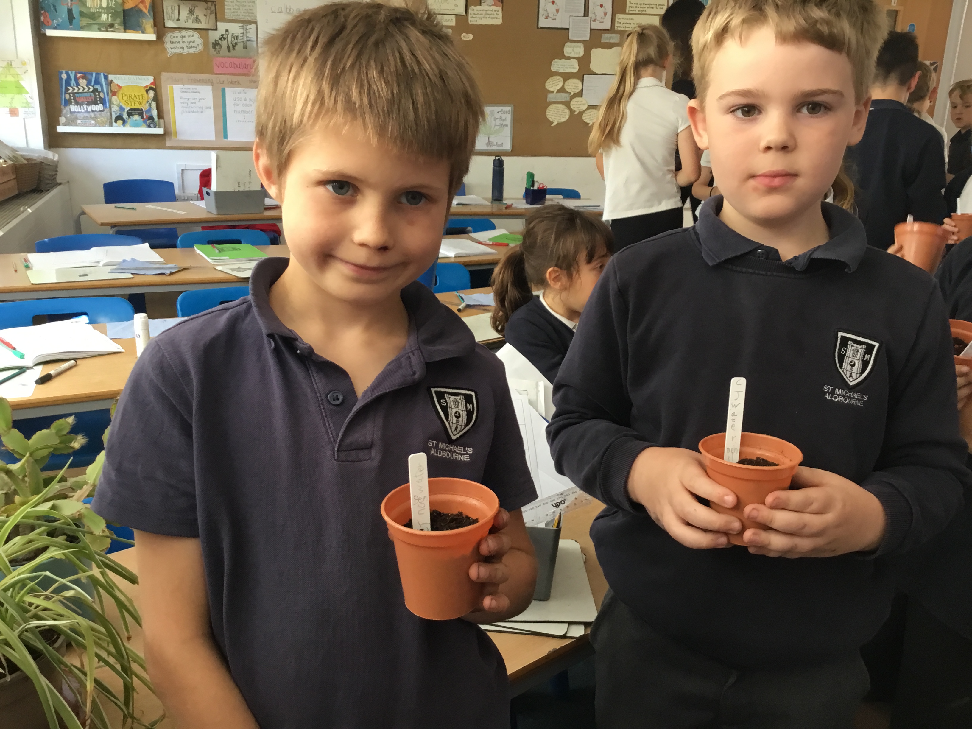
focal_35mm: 31
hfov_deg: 58.4
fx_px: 870
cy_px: 364
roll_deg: -1.5
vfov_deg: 45.4
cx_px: 486
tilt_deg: -16.6
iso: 64
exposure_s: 1/33
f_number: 2.4
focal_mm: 3.3
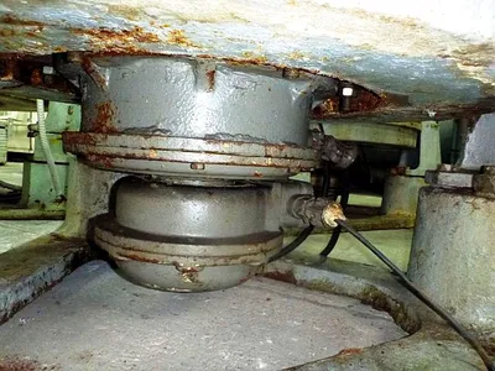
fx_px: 400
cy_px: 186
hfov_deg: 63.4
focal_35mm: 28
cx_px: 248
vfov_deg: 49.7
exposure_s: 1/20
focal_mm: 4.9
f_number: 3.3
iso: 800
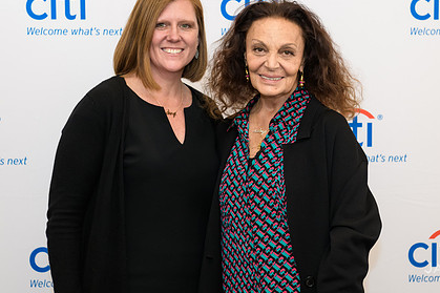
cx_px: 221
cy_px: 93
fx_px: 1185
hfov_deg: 21.0
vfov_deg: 14.1
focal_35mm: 97
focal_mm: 70
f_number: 4
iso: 800
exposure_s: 1/125
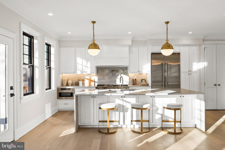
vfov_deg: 49.6
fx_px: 163
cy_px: 75
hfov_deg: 69.4
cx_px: 112
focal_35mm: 26
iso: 800
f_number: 9
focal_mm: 26
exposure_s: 1/100
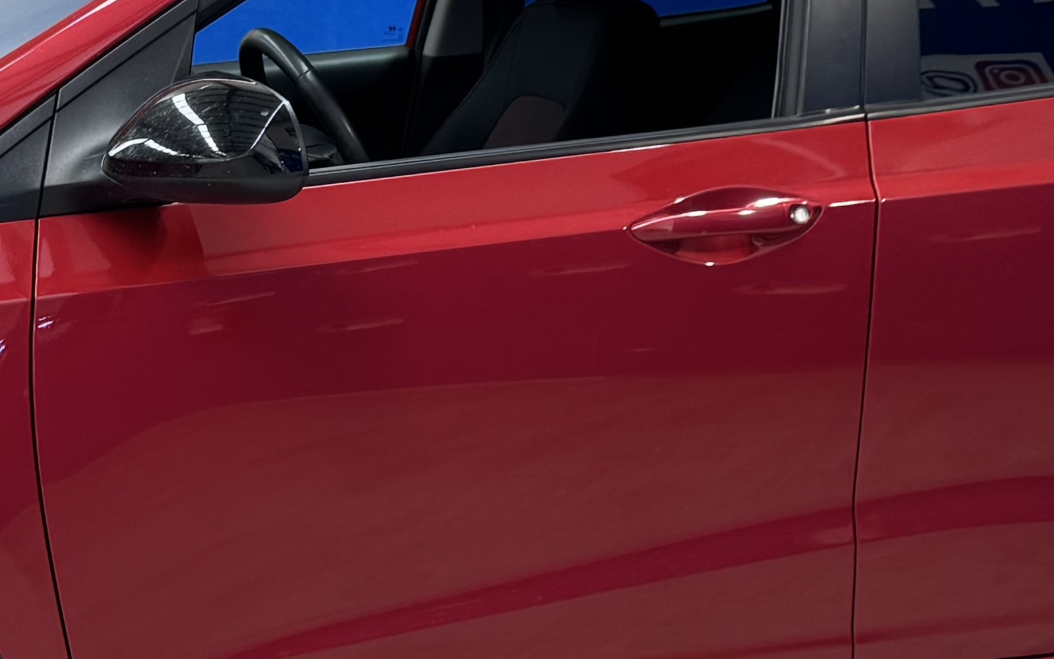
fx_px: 2672
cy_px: 256
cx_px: 301
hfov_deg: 22.2
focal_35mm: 93
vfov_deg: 14.0
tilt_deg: -9.4
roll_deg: -1.0
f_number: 1.78
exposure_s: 1/100
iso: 80
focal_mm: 6.76
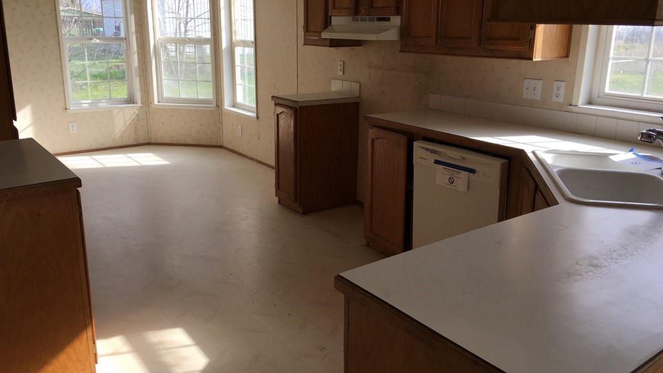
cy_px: 170
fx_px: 563
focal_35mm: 32
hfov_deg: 61.0
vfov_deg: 36.7
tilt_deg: -14.0
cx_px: 332
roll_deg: -1.7
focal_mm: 4.15
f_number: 2.2
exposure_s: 1/359
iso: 25
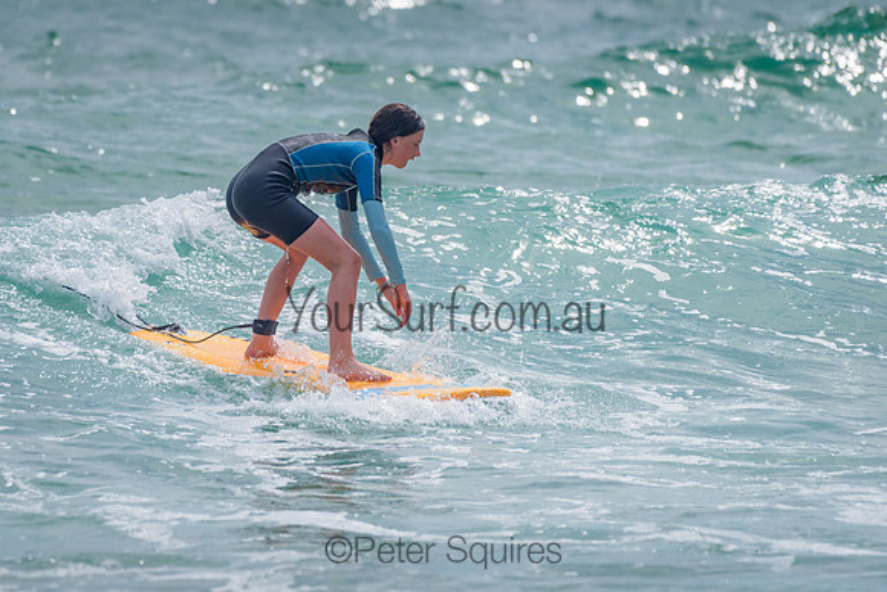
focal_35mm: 613
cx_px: 344
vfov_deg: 2.2
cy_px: 256
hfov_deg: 3.4
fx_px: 15096
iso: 125
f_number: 5.6
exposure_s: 1/2000
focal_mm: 500
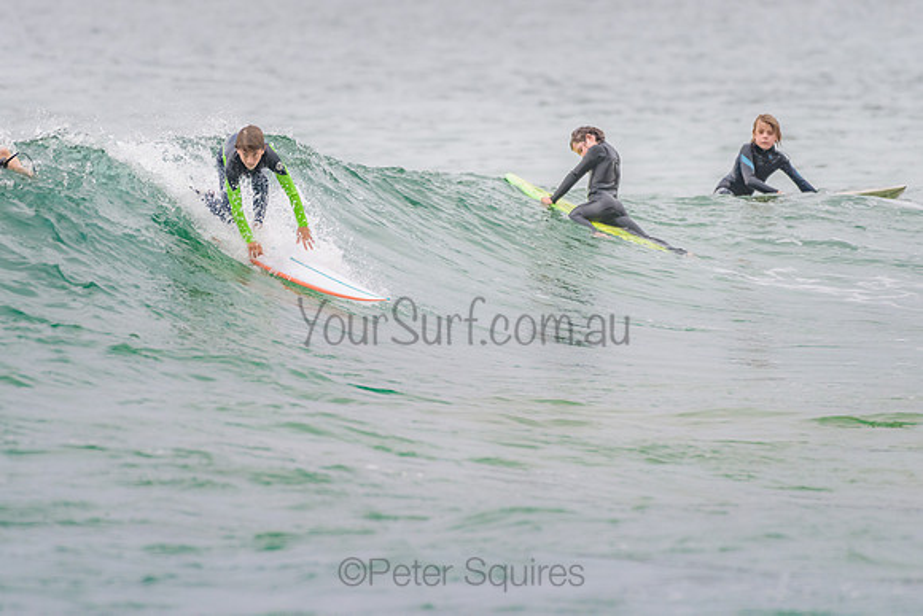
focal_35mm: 613
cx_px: 452
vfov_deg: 2.2
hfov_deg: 3.4
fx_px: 15718
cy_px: 238
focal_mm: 500
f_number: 5.6
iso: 450
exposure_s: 1/800
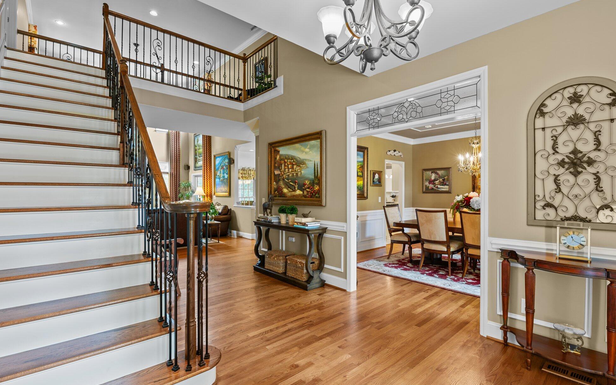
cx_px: 310
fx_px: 269
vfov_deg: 71.2
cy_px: 200
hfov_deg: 97.8
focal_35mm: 16
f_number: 6.3
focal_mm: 15
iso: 400
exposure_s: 1/2.5
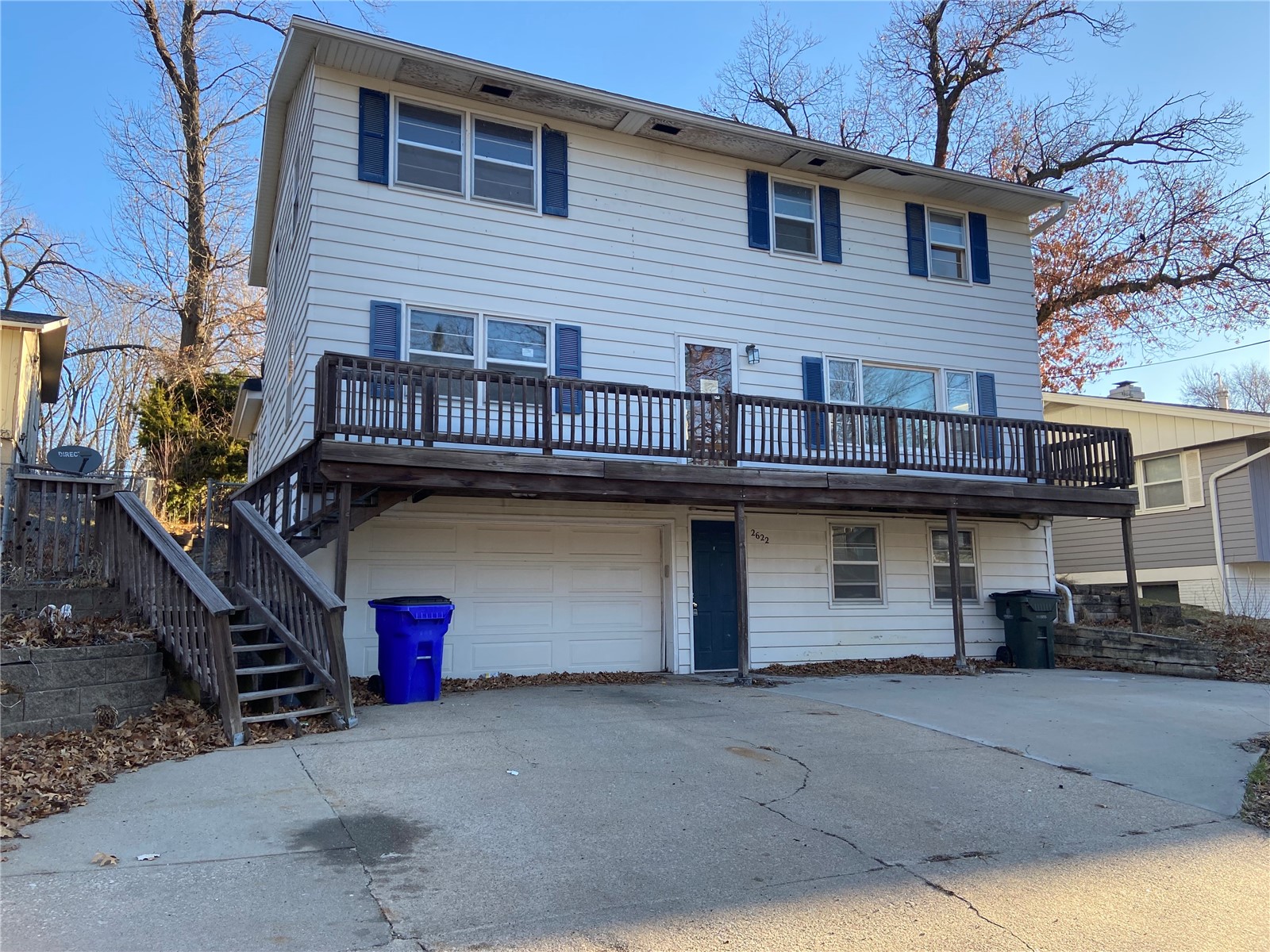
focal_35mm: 26
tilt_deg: +8.0
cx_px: 635
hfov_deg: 67.3
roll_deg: +0.9
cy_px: 476
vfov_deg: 53.1
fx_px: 954
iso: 32
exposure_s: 1/369
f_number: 1.8
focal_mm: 4.25
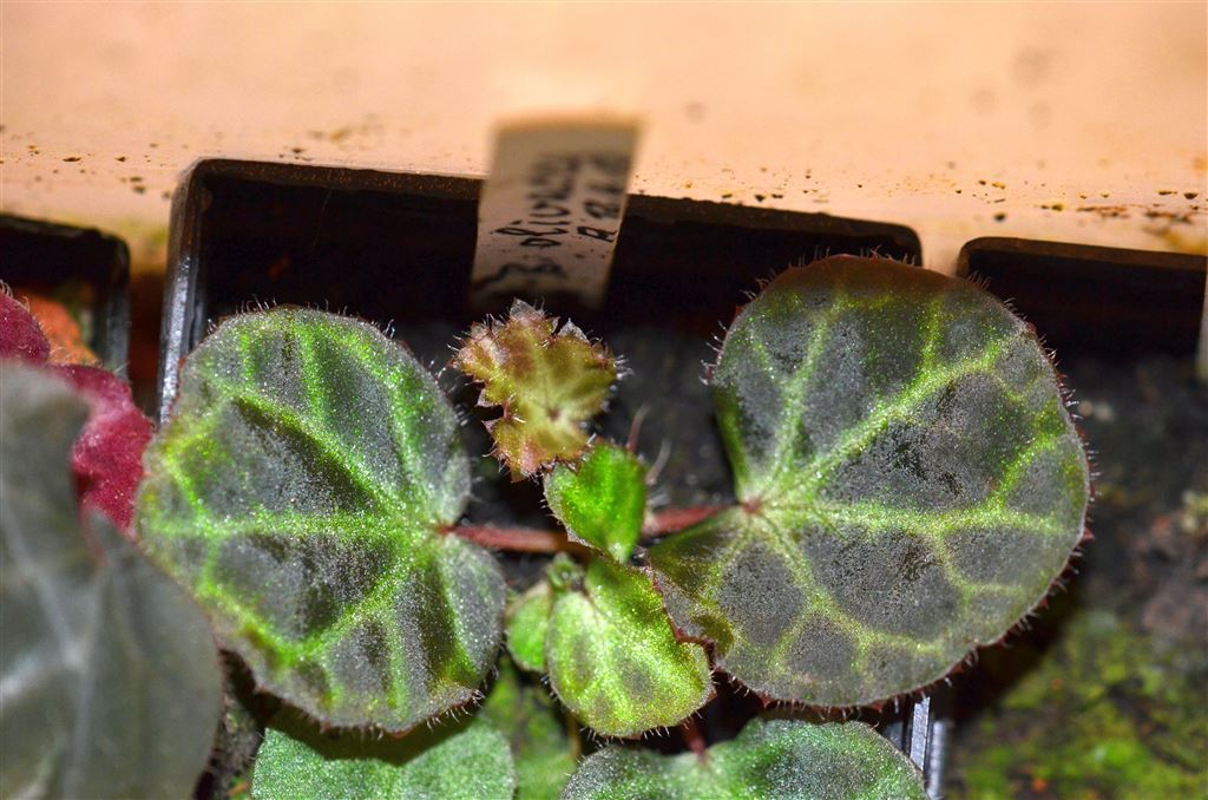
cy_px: 400
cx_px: 604
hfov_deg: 16.1
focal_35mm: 128
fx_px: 4269
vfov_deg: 10.7
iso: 1250
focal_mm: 85
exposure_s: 1/60
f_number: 5.6
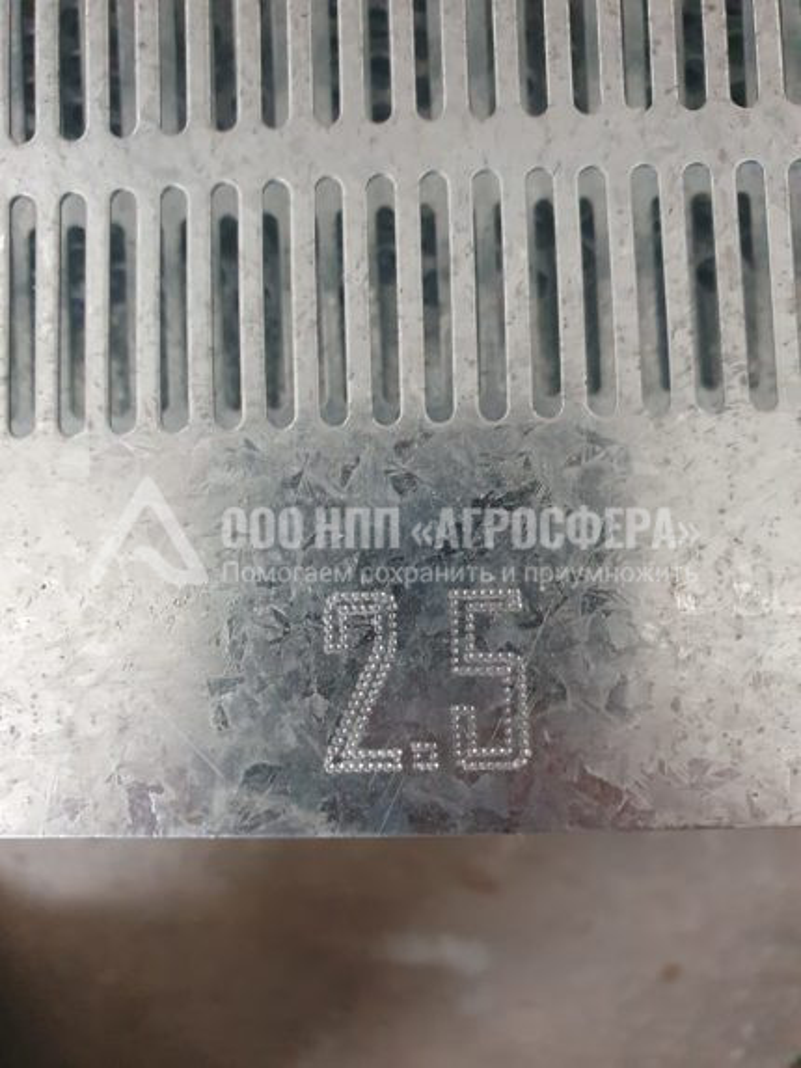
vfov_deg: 67.3
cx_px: 400
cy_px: 534
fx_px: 802
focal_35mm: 26
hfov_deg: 53.1
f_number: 2.4
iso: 640
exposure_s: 1/33
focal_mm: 4.32
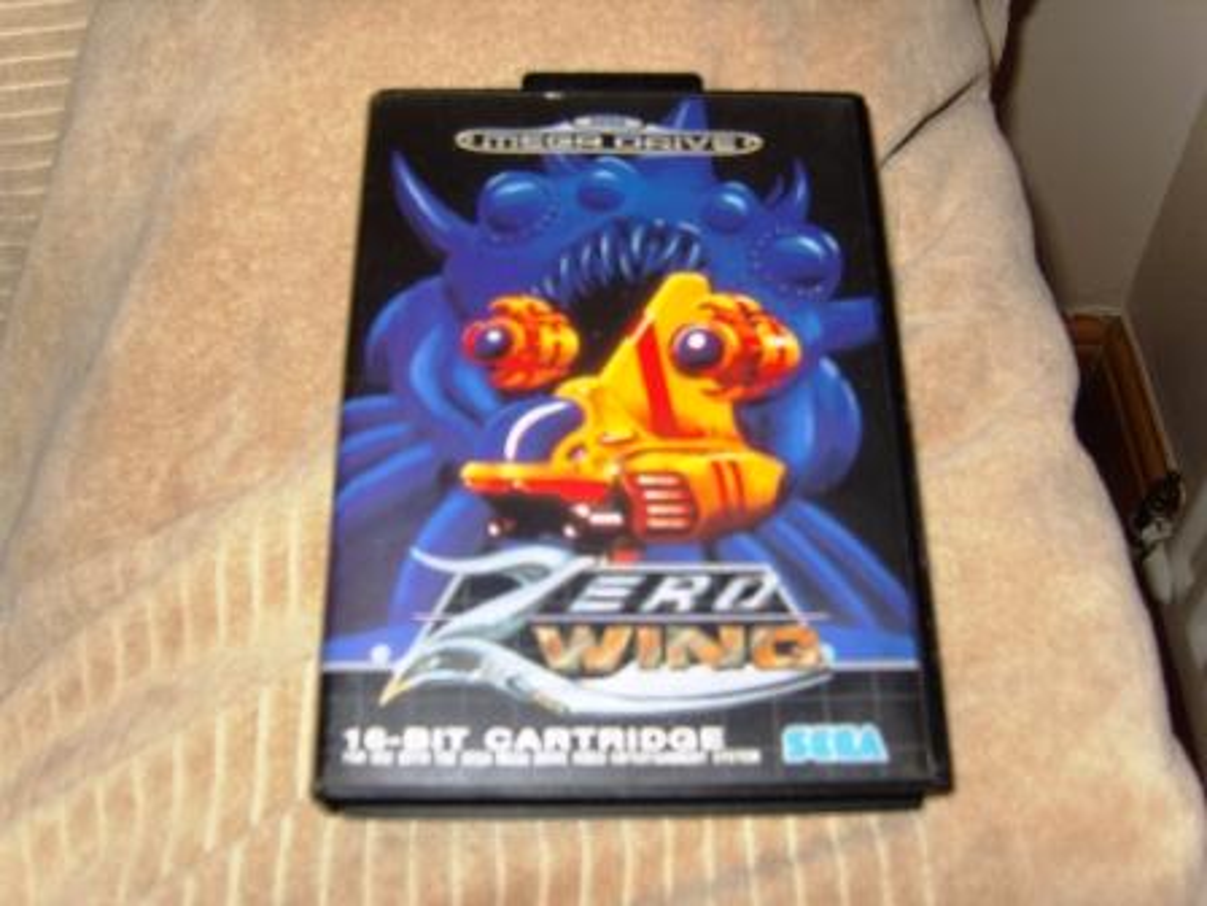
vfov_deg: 40.7
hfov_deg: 52.6
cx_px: 604
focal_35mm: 35
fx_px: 1220
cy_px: 453
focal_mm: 7.4
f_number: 2.8
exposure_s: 1/30
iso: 100
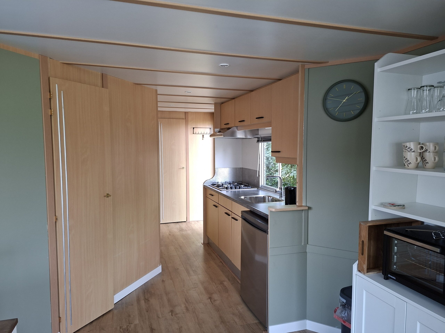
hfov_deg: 73.9
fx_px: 296
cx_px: 222
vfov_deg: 58.9
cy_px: 166
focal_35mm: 23
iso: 200
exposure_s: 1/100
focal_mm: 5.54
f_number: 1.8
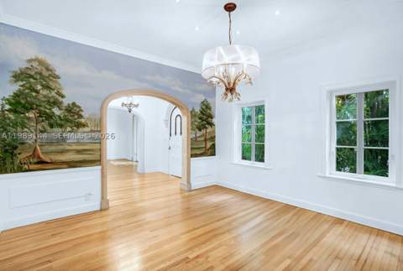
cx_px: 202
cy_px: 136
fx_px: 180
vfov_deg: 74.1
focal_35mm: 16
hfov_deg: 96.6
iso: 320
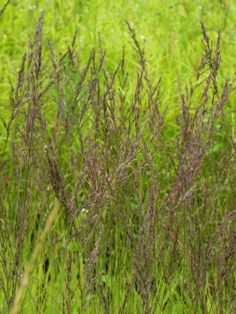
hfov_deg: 7.0
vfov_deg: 9.3
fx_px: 1927
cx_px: 118
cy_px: 157
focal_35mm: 212
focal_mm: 37.7
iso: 160
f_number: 5.6
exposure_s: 1/100
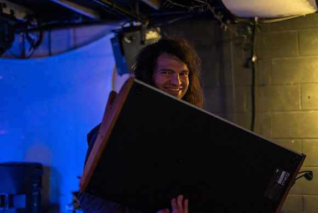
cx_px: 159
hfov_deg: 39.6
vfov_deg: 27.0
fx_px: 442
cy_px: 106
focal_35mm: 50
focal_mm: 50
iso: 3200
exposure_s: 1/320
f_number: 1.8
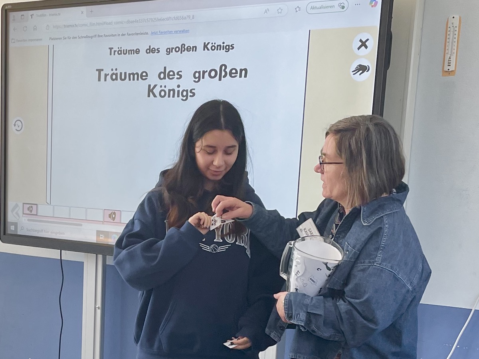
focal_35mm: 26
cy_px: 180
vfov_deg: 53.1
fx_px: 360
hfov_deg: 67.3
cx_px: 240
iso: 100
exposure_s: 1/121
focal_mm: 4.2
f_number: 1.6
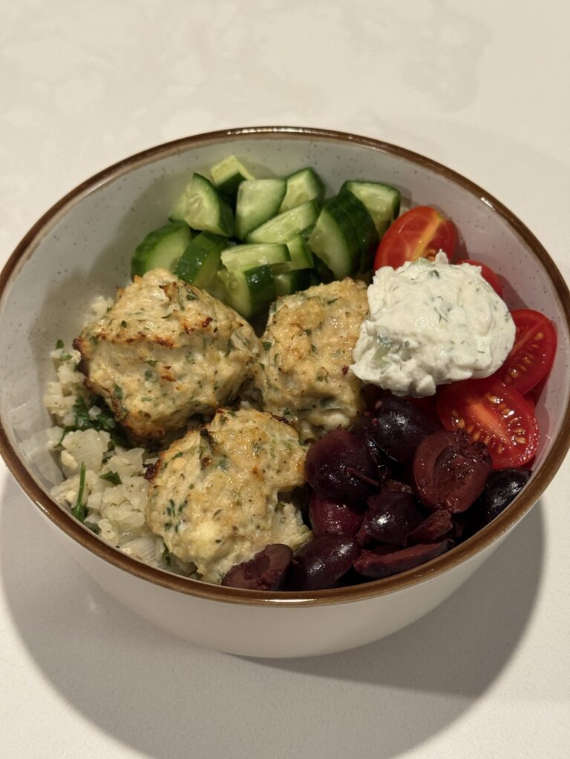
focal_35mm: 48
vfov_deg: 39.7
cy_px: 380
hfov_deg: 30.3
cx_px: 285
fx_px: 1054
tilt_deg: -53.4
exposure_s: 1/60
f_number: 1.78
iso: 160
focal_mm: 6.76
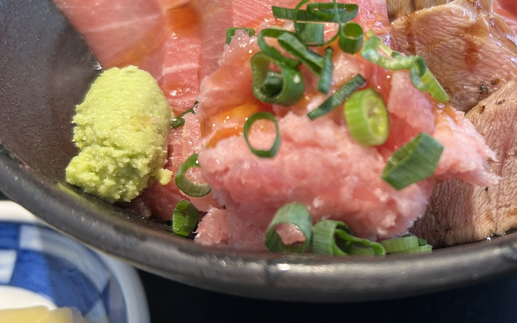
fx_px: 592
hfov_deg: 45.7
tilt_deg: -42.4
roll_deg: -1.2
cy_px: 128
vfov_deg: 30.5
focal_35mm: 42
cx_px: 383
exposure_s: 1/100
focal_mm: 5.7
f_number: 1.5
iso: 50
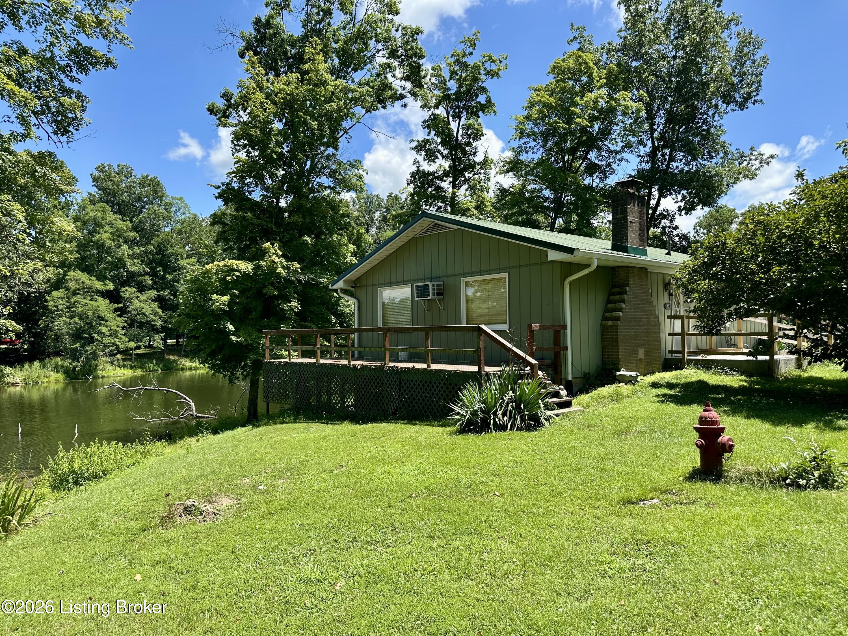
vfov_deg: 56.8
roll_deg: +0.1
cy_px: 318
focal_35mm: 24
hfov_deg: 71.6
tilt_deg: +2.0
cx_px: 424
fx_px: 588
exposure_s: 1/2155
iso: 80
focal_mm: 6.86
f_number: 1.78
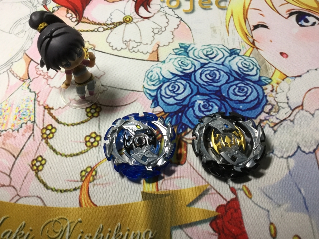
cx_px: 160
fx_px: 286
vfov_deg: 45.4
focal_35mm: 31
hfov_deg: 58.4
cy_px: 120
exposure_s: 1/30
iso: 25
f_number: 2.4
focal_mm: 3.3
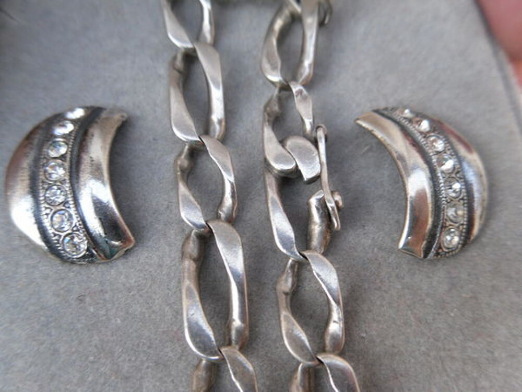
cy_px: 196
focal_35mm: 35
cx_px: 261
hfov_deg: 52.6
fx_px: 528
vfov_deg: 40.7
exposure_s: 1/90
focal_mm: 6.3
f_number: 3.5
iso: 100
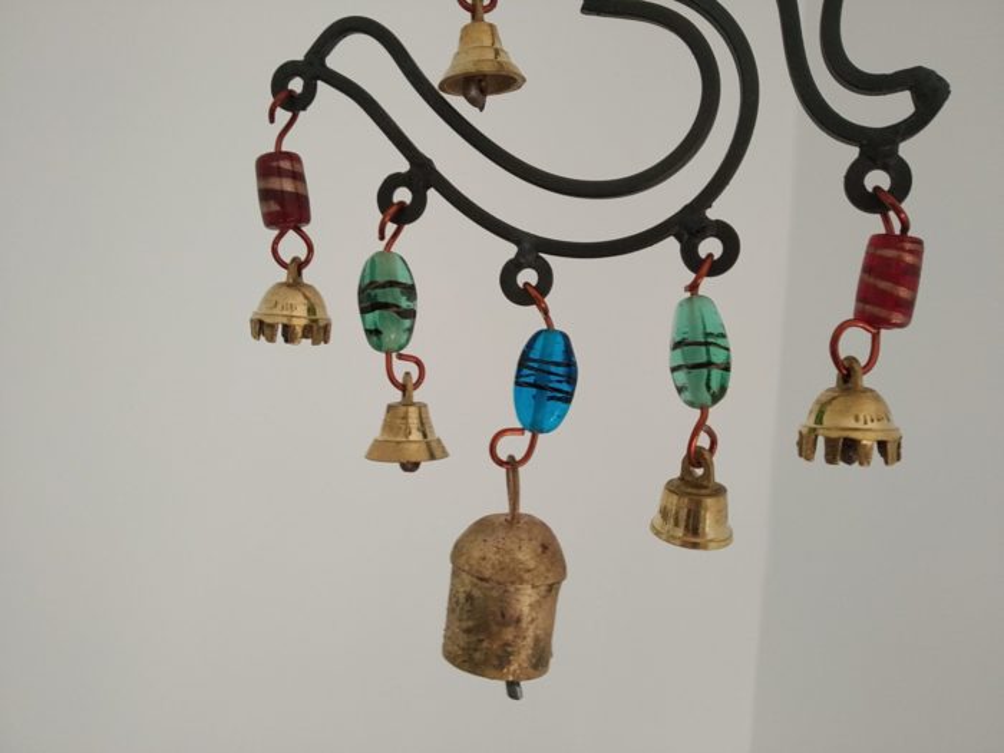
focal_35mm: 26
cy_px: 376
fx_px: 754
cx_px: 502
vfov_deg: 53.1
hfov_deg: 67.3
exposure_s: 1/33
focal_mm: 3.82
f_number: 2.2
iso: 125
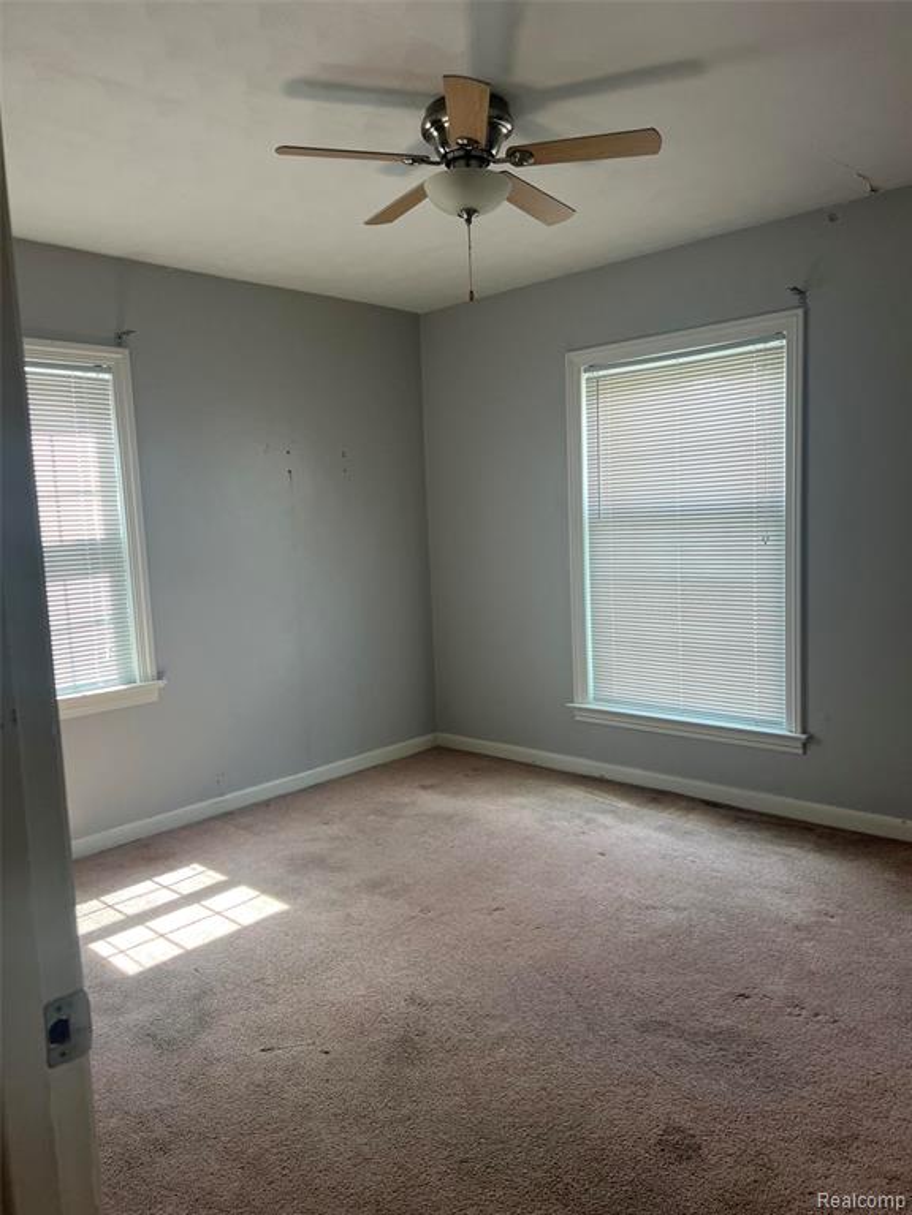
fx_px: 913
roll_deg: +2.6
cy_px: 608
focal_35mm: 26
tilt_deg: -6.9
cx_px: 456
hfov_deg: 53.1
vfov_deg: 67.3
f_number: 1.5
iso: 80
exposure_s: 1/120
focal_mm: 5.7
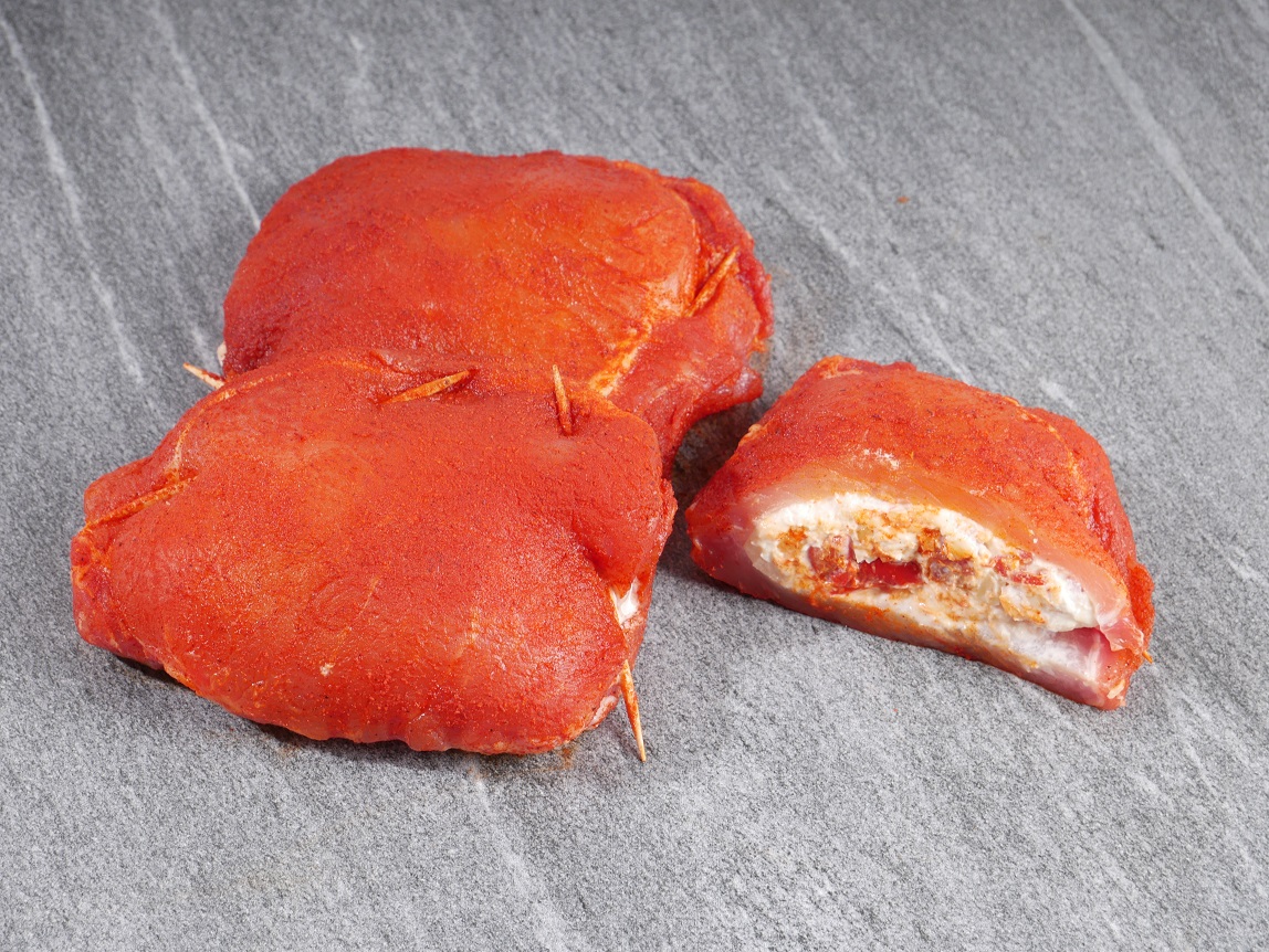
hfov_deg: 19.6
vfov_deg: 14.8
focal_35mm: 100
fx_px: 3667
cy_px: 476
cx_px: 634
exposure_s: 1/160
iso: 200
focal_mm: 50
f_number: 8
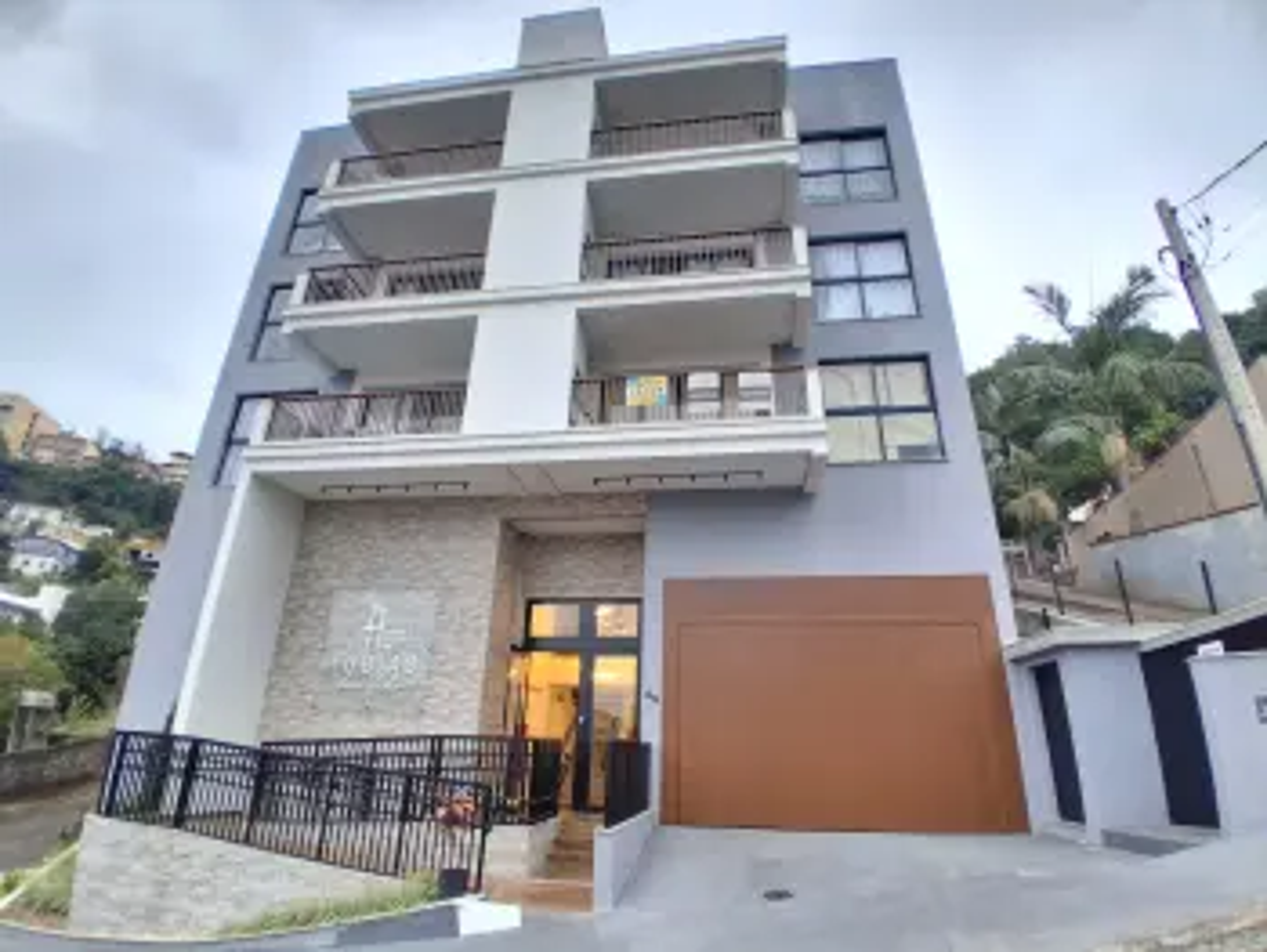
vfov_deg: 74.8
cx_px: 634
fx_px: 623
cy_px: 476
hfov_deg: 91.0
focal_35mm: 17
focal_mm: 1.4
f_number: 2.2
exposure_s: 1/120
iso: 125
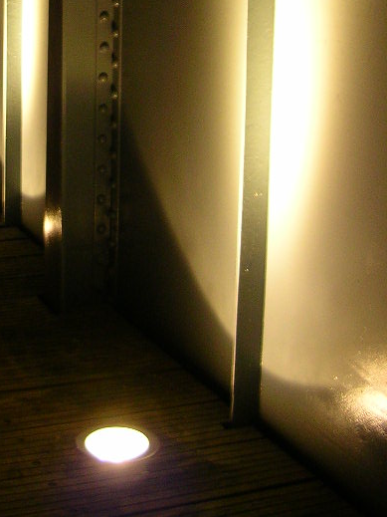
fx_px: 1118
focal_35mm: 75
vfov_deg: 25.0
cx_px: 77
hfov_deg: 19.4
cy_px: 24
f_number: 2.8
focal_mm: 5.8
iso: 84
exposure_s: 1/5
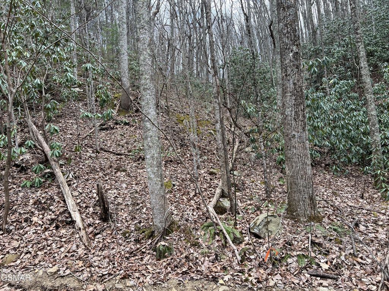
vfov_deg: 53.1
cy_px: 146
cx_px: 194
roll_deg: +3.6
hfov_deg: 67.3
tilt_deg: +8.2
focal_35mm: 26
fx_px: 292
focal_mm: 5.7
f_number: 1.5
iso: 50
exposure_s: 1/646
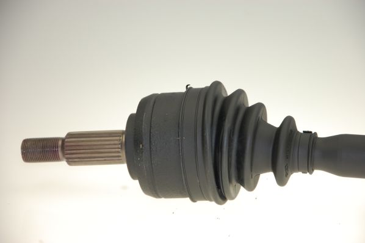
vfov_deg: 9.3
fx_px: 1490
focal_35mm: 147
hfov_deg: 14.0
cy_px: 122
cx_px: 182
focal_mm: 98
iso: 400
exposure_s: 1/320
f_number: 5.6
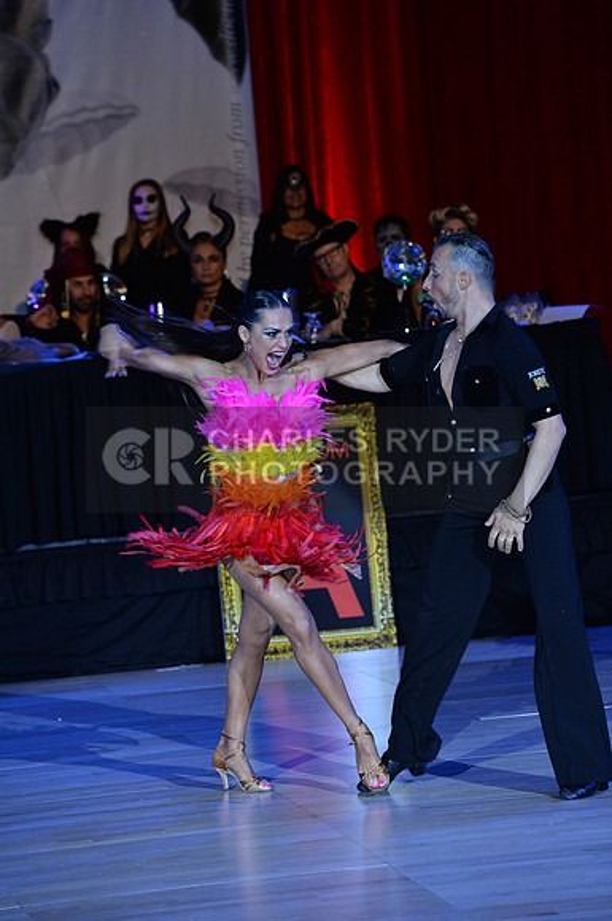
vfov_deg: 13.7
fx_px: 3836
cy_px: 460
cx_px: 306
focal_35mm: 150
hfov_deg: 9.1
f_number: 5
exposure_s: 1/250
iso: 2000
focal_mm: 150
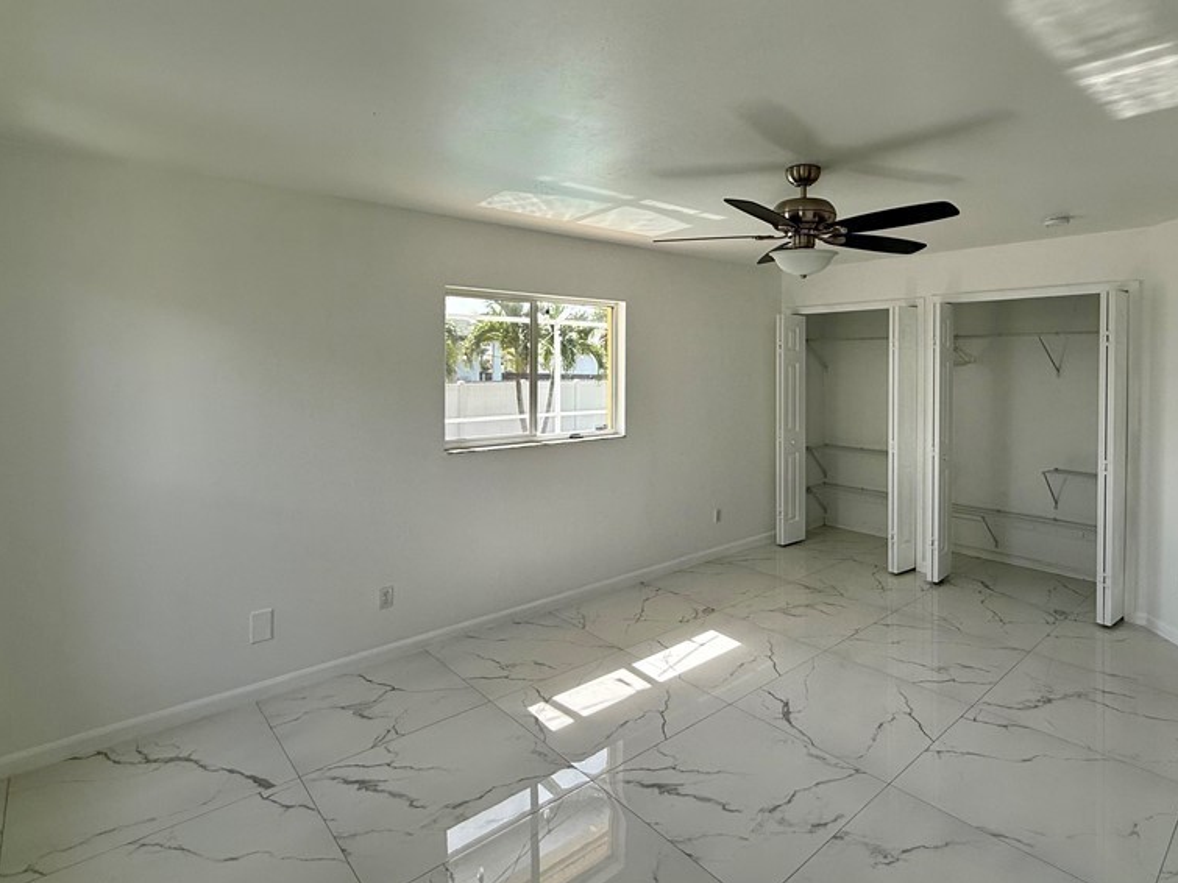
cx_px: 683
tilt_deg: -0.4
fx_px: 646
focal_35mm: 19
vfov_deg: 68.3
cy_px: 374
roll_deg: -0.3
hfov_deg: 84.0
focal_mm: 2.22
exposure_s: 1/171
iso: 64
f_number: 2.2
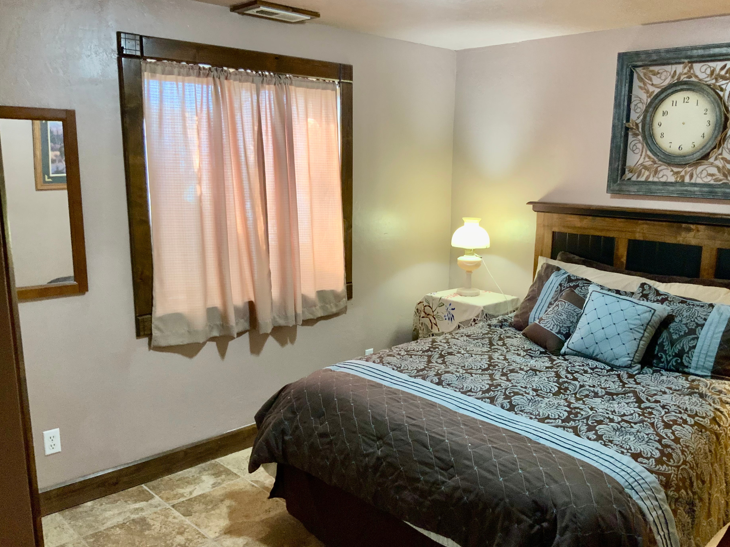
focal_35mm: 32
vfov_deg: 44.1
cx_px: 399
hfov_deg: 56.7
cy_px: 298
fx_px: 675
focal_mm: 3
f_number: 1.8
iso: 200
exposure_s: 1/60
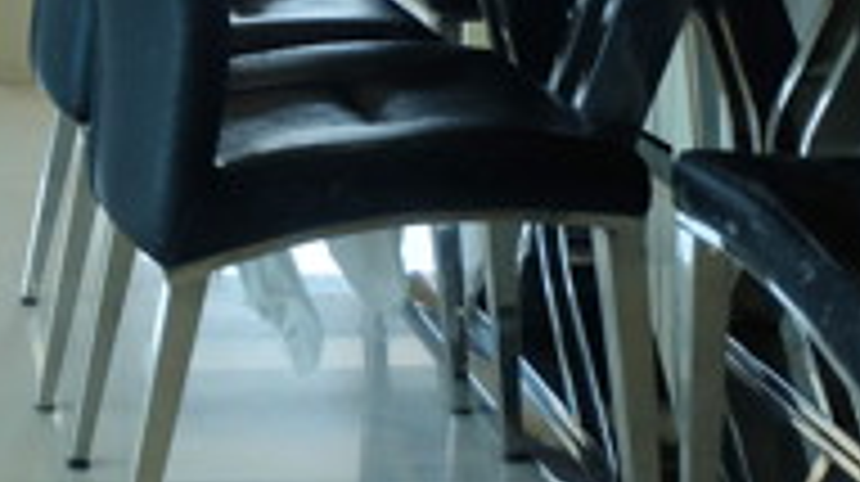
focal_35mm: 79
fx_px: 1800
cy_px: -414
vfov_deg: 13.5
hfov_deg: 24.6
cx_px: -135
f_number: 3.5
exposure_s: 1/50
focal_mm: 16
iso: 200
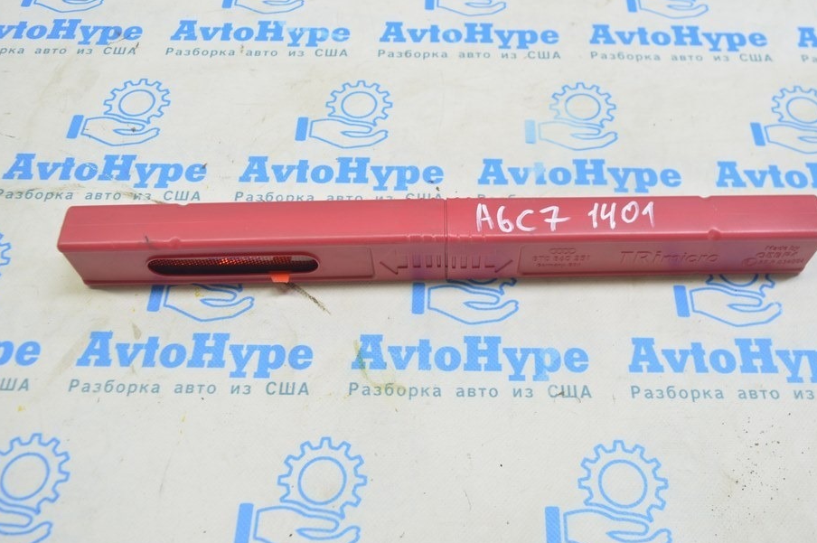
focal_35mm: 34
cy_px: 242
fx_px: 771
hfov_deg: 55.8
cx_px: 438
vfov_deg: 38.8
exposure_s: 1/20
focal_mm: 20
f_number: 5.6
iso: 400
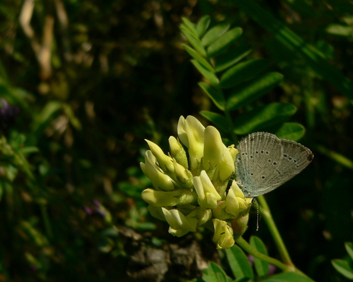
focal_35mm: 78
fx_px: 815
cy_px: 136
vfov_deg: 19.7
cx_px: 215
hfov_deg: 24.4
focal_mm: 9.7
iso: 80
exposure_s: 1/1000
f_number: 4
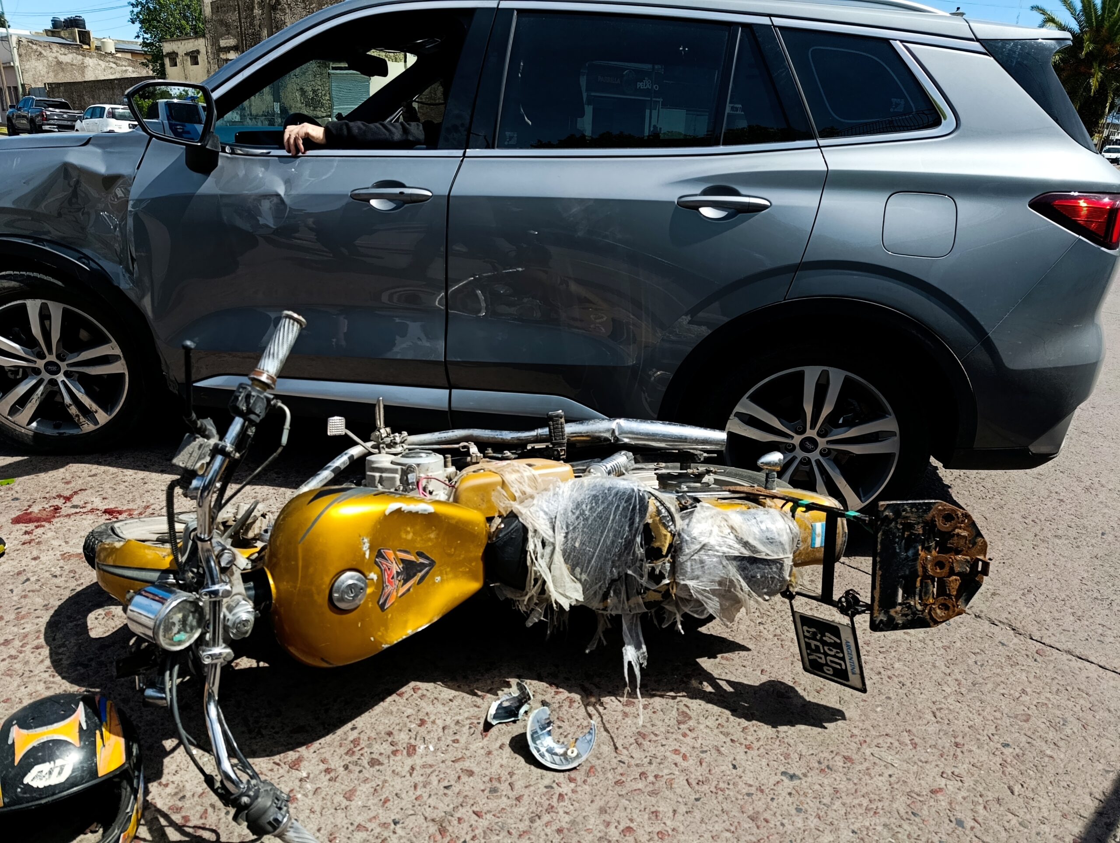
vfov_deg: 59.0
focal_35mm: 23
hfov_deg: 73.8
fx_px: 745
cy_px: 422
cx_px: 560
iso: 50
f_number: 1.65
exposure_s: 1/654
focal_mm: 6.11
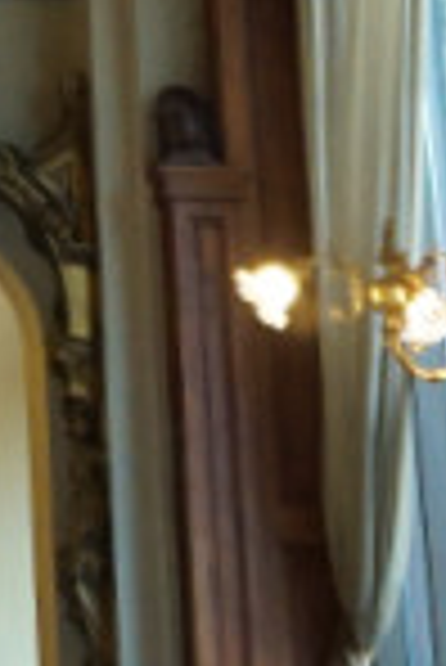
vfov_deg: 12.5
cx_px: -545
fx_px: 2707
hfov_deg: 8.7
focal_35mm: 146
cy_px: -616
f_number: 4
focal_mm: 16
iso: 1600
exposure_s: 1/60
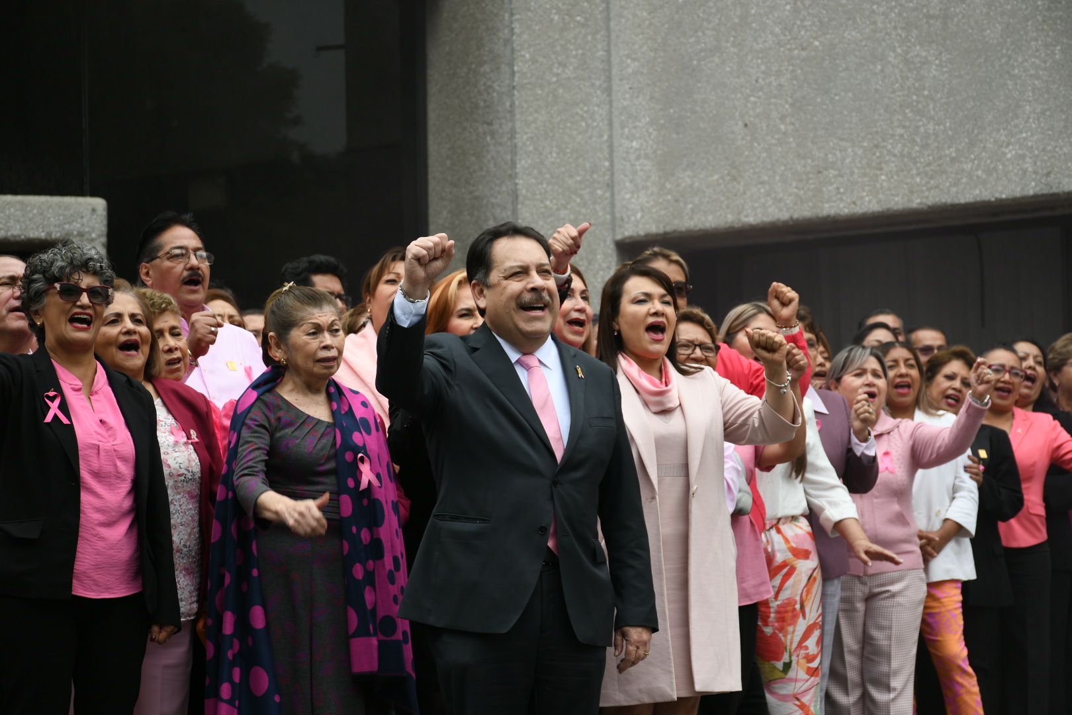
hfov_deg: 17.1
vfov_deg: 11.4
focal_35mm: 120
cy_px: 358
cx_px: 536
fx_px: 3573
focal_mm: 80
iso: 160
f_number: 6.3
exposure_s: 1/160
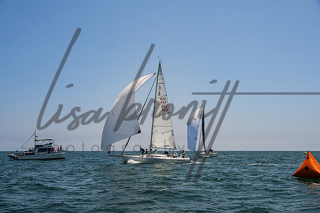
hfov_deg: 49.9
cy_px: 107
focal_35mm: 39
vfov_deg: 34.5
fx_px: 344
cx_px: 158
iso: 500
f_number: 8
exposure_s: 1/3200
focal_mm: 38
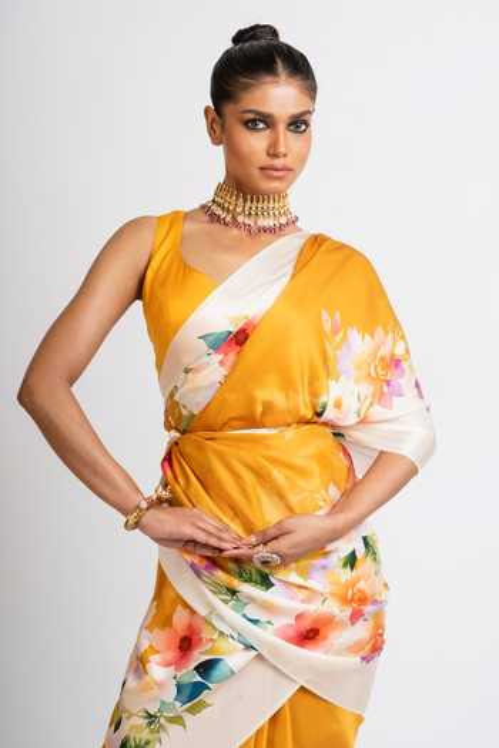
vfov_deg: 23.9
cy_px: 374
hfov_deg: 16.1
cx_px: 250
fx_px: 1767
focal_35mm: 85
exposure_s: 1/160
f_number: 13
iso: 200
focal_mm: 85
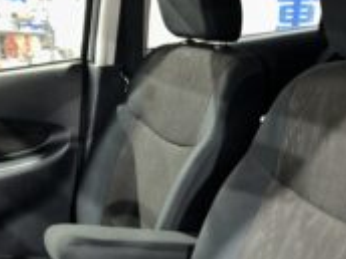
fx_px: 530
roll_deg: -0.8
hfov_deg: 36.1
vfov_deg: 26.4
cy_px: 246
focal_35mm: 53
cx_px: 195
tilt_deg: -23.5
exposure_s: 1/4
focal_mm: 5.7
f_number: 1.5
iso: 125
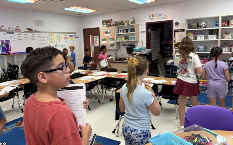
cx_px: 115
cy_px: 63
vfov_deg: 44.4
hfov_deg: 66.5
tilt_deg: -7.5
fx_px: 178
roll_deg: +3.3
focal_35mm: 28
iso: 320
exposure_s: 1/60
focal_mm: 5.96
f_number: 1.6
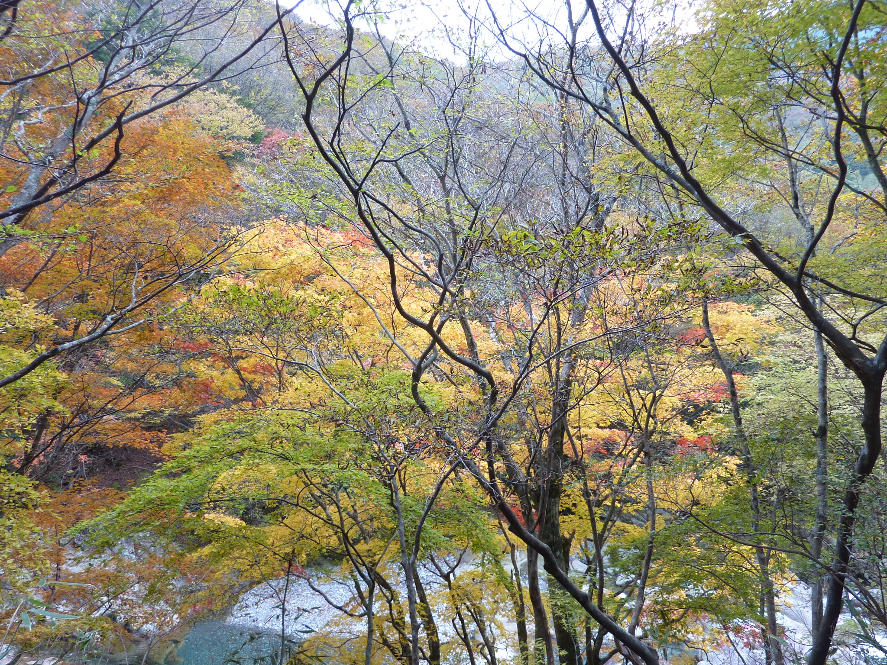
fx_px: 641
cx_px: 444
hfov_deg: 69.4
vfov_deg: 54.9
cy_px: 332
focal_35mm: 25
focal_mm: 4.1
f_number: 3.3
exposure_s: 1/40
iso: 80
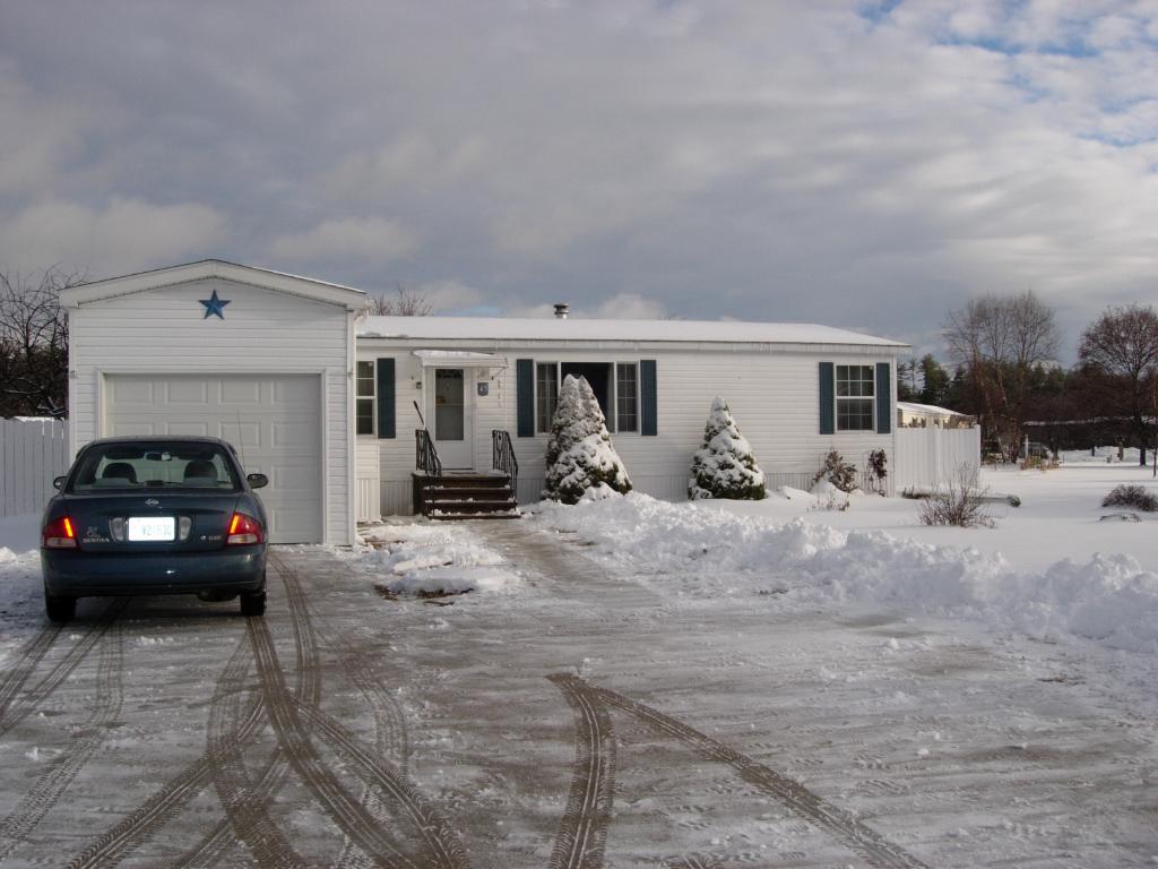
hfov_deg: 49.0
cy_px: 434
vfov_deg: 37.7
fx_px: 1271
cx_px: 579
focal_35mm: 38
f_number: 4.8
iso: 79
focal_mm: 7.8
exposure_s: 1/995
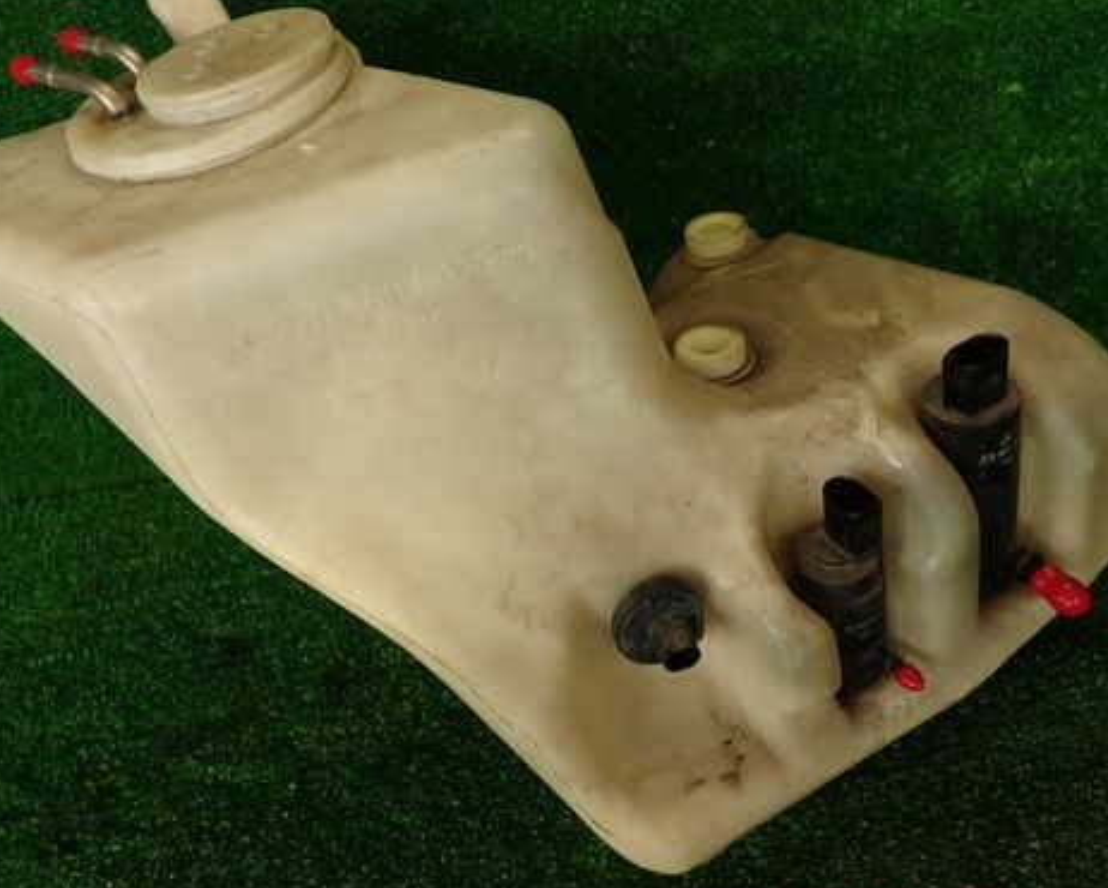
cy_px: 420
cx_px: 528
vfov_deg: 39.2
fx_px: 1247
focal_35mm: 38
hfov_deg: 47.9
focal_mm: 5.4
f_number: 2.3
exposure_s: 1/100
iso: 100
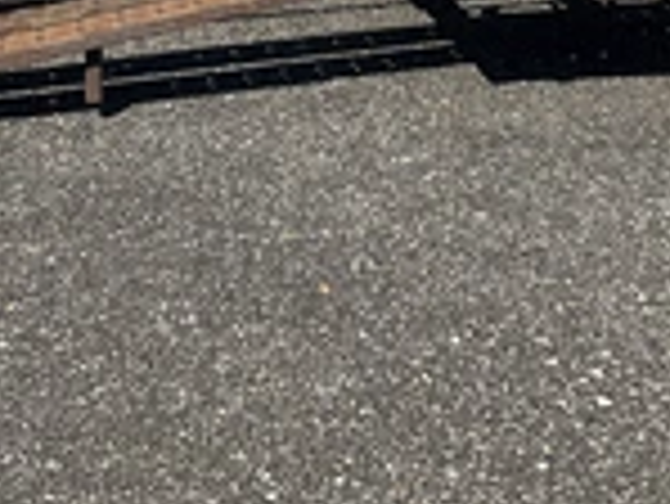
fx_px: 1511
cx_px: 463
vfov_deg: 18.1
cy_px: -76
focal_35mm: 78
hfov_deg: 24.8
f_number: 1.8
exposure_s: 1/1848
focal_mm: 3
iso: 25
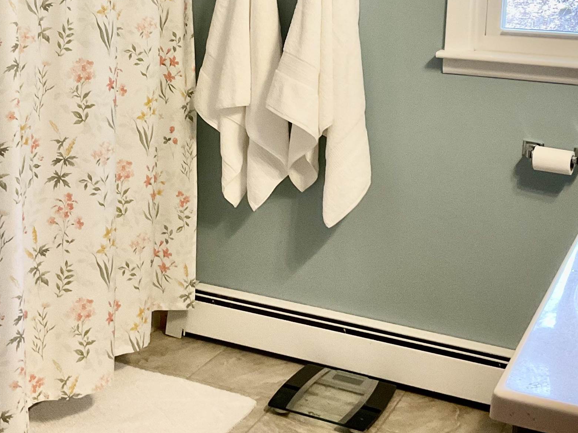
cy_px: 79
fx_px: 952
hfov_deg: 33.8
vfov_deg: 25.2
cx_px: 267
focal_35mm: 57
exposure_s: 1/60
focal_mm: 3
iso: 100
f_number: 1.8
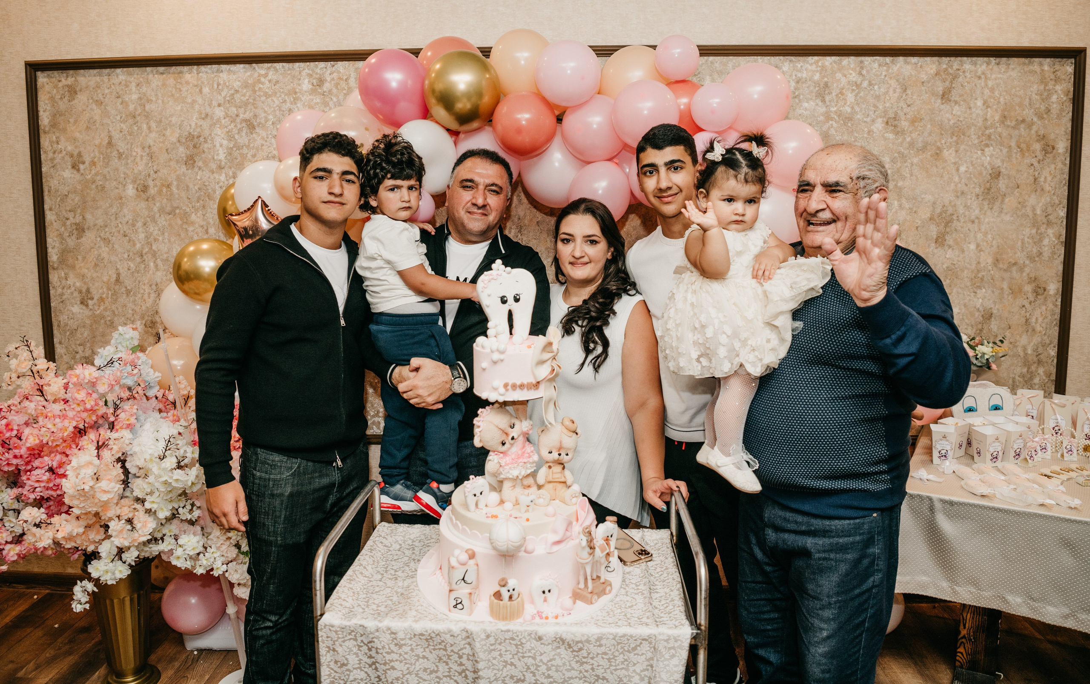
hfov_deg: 71.2
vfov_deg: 48.3
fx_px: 762
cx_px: 535
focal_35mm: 26
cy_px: 303
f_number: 4
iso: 160
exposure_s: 1/160
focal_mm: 24
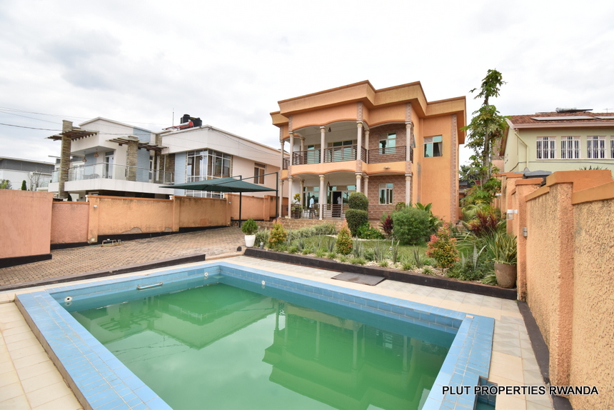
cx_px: 307
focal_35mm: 15
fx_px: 256
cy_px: 205
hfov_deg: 100.4
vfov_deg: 77.4
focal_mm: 10
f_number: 8
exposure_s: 1/640
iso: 500
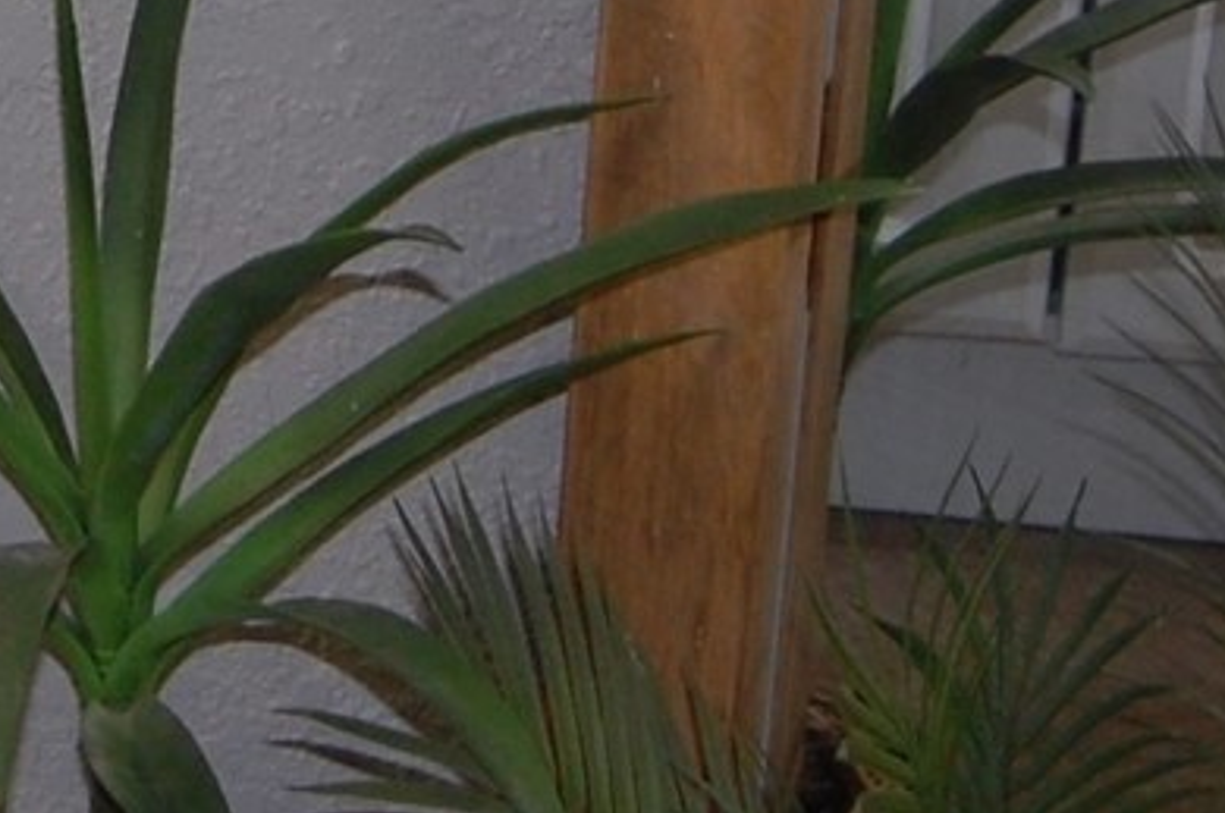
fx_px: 4792
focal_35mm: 141
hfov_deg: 13.9
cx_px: -426
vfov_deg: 9.0
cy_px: -975
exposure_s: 1/60
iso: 400
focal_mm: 18
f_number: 3.5
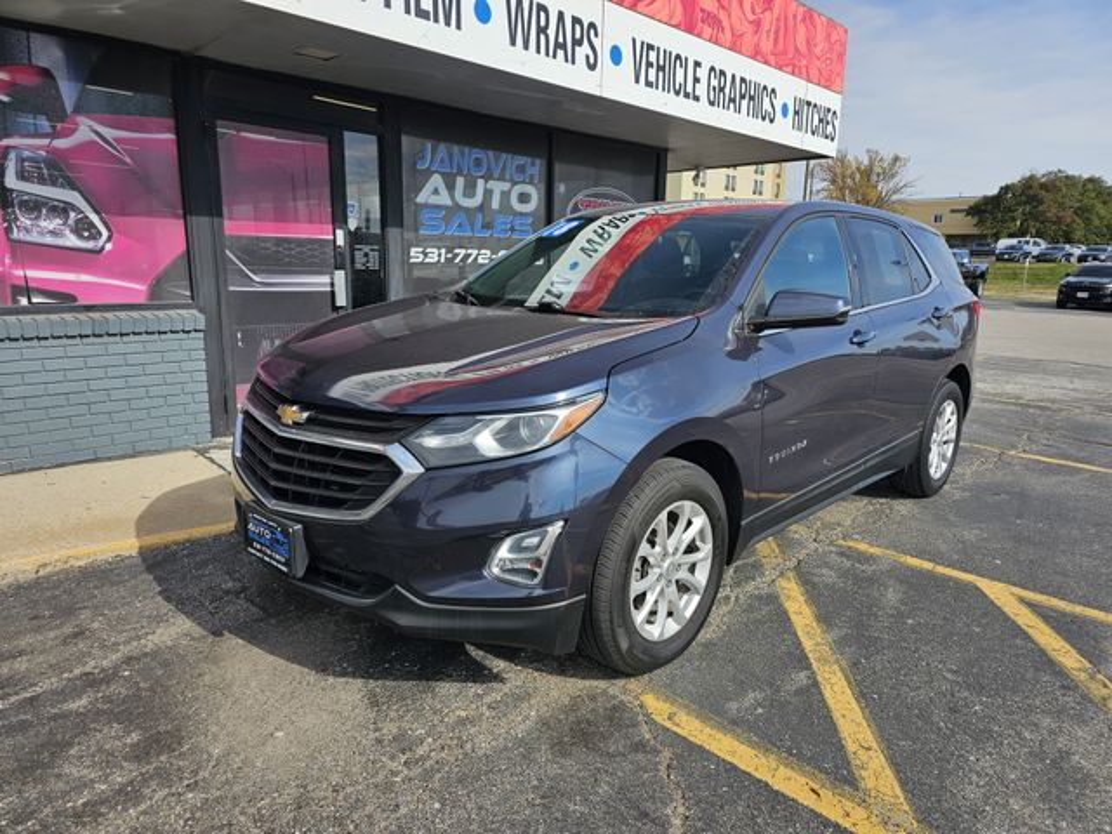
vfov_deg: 58.9
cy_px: 417
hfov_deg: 73.9
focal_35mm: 23
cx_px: 556
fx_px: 739
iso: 10
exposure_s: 1/754
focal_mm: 6.3
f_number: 1.7
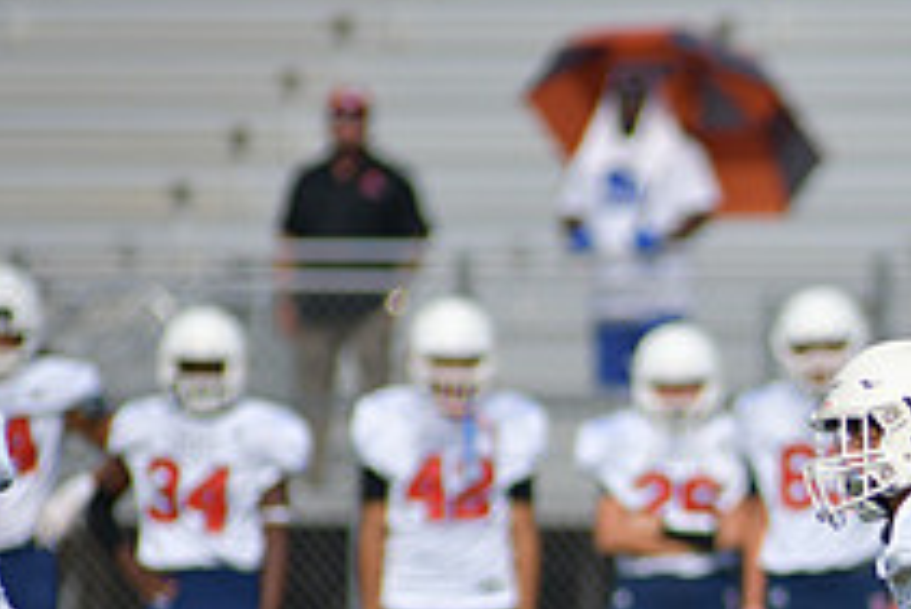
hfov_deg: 2.5
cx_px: 1110
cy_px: 633
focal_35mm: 823
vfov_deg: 1.7
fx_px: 20840
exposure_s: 1/2000
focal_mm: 300
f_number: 3.5
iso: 110
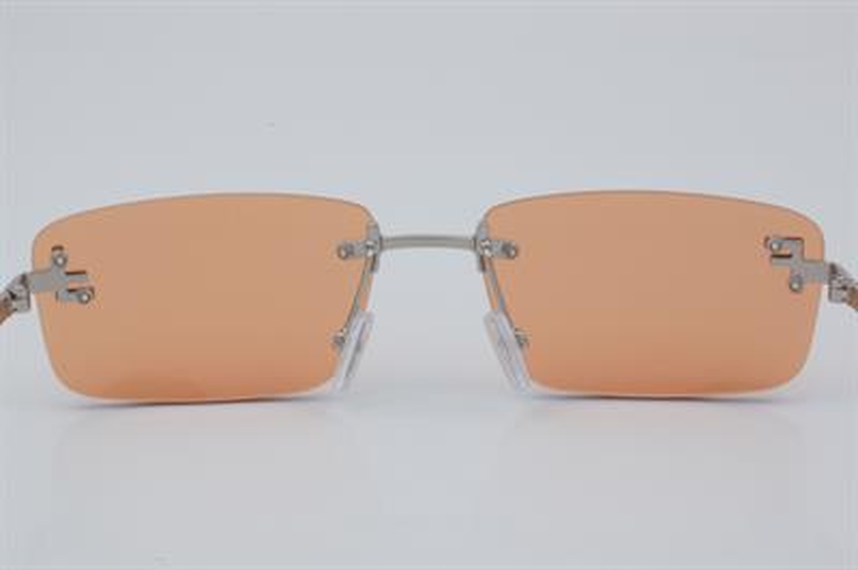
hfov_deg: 24.6
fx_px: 1965
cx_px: 429
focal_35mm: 82
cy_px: 285
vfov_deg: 16.5
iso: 100
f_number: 32
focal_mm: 55
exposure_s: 1/4
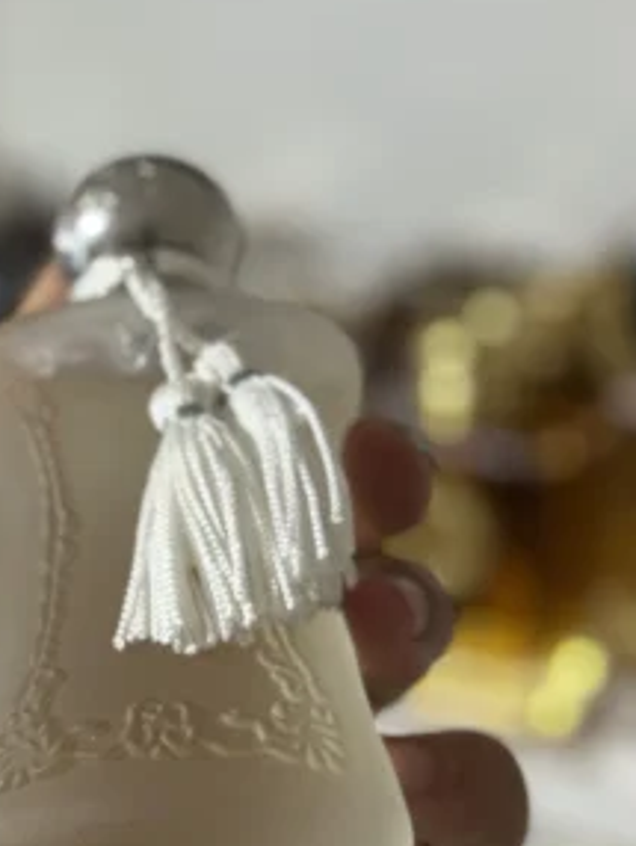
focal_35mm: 96
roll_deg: +0.6
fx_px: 2348
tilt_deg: -16.1
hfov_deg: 15.3
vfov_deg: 20.4
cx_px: 95
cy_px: 424
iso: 160
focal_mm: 6.76
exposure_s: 1/50
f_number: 1.78
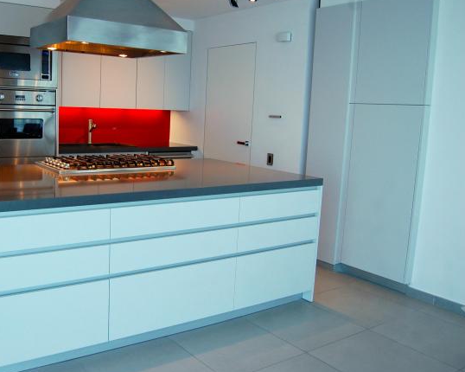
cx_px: 156
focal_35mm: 34
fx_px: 468
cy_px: 174
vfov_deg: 43.3
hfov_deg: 51.9
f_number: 4.5
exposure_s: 1/80
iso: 400
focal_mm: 18
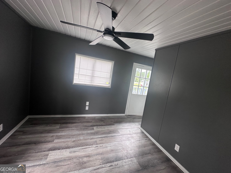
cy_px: 86
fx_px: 93
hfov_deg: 102.1
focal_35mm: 14
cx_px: 116
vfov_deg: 85.7
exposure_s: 1/99
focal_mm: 2.22
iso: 80
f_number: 2.2
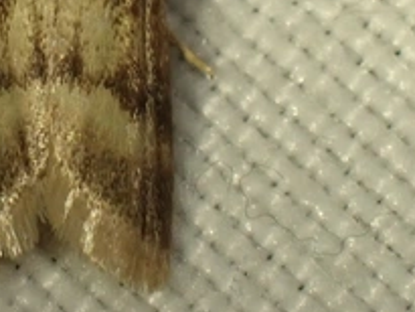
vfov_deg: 4.7
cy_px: -149
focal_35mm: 312
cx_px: 81
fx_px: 3743
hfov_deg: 6.3
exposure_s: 1/400
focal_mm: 18
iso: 250
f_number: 4.9
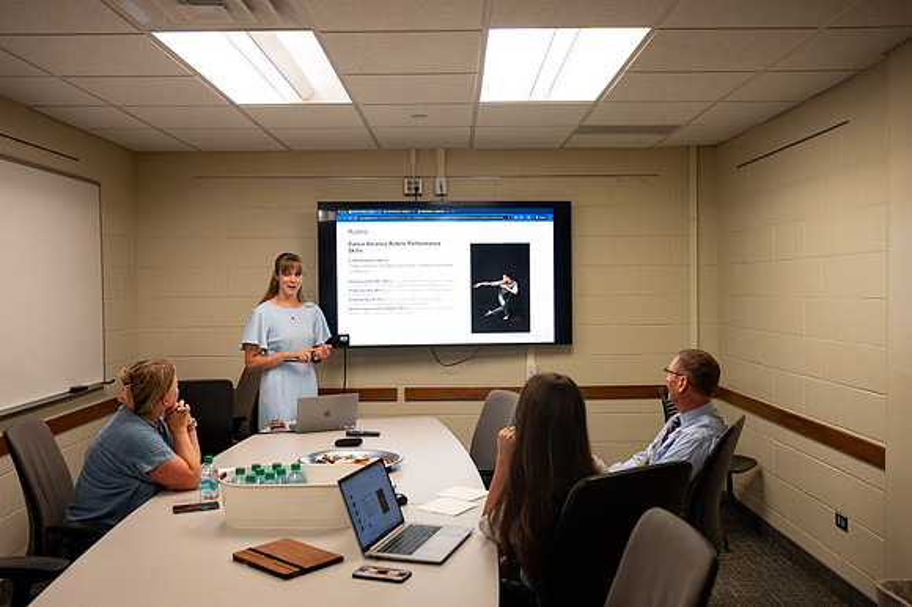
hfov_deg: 57.3
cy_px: 304
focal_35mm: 33
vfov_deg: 39.9
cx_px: 456
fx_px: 835
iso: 1600
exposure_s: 1/200
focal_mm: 33
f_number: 4
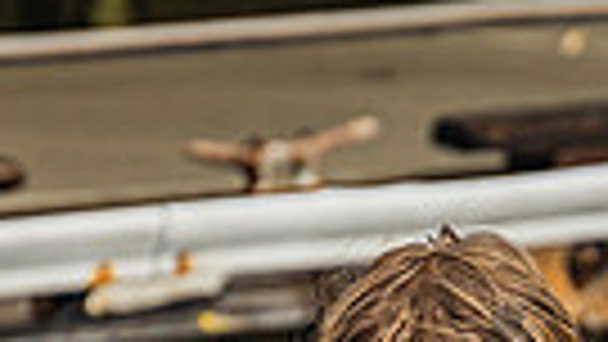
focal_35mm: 789
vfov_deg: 1.5
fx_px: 12723
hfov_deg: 2.7
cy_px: 817
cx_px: 567
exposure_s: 1/1600
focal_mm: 175
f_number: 6.3
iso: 200
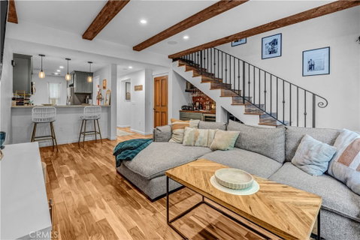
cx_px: 180
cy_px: 120
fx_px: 150
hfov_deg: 100.4
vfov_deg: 77.4
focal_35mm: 15
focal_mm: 10
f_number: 8
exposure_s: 1/13
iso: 1000
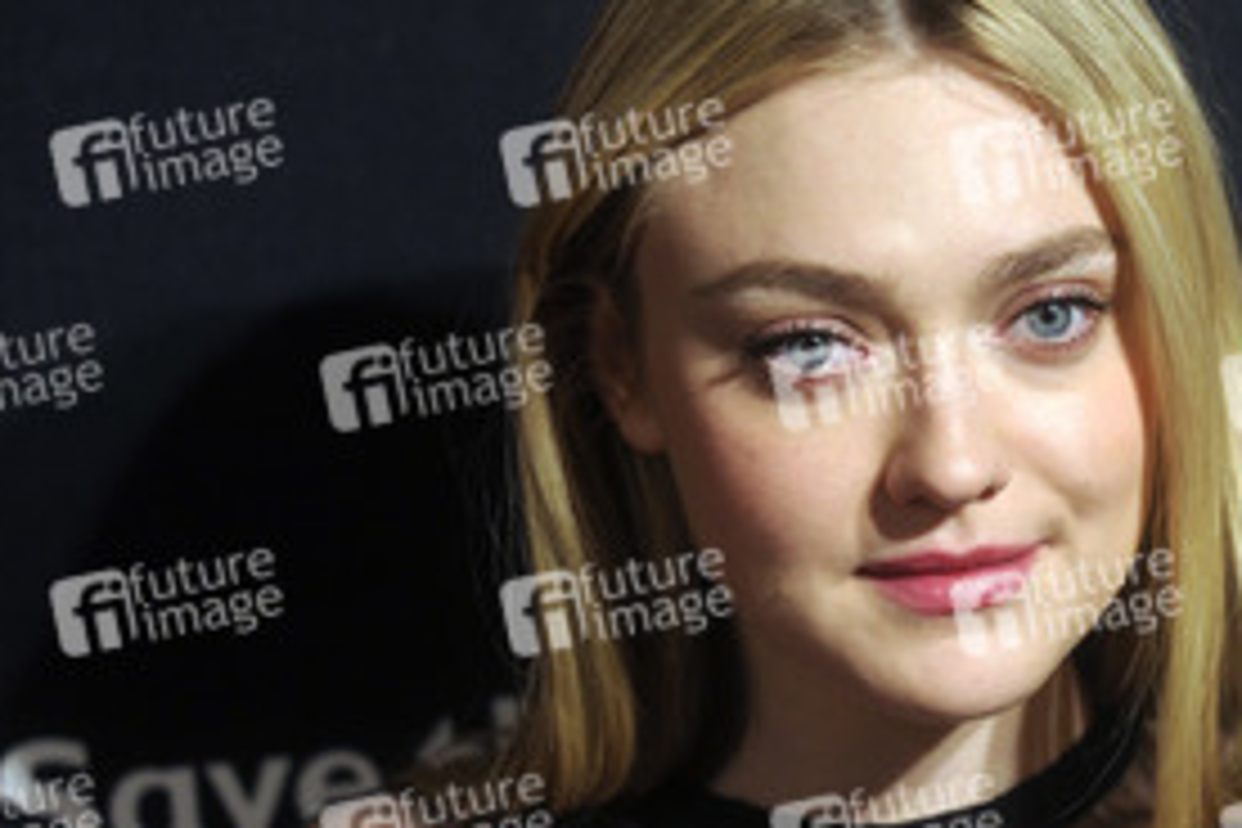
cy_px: 490
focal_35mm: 189
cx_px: 945
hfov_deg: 10.9
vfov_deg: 7.3
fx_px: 6520
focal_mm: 116
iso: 1600
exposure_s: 1/320
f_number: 4
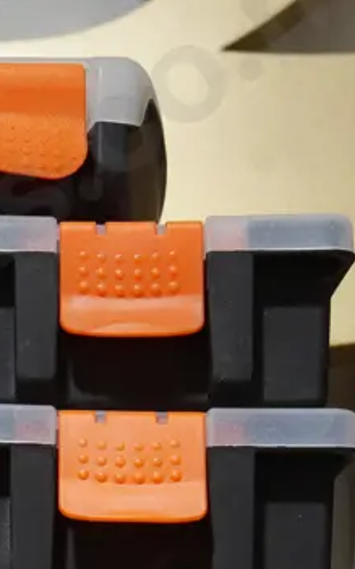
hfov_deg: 9.6
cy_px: 443
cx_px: -293
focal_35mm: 130
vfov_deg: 16.0
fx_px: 2015
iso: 640
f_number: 4.6
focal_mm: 21
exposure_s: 1/60
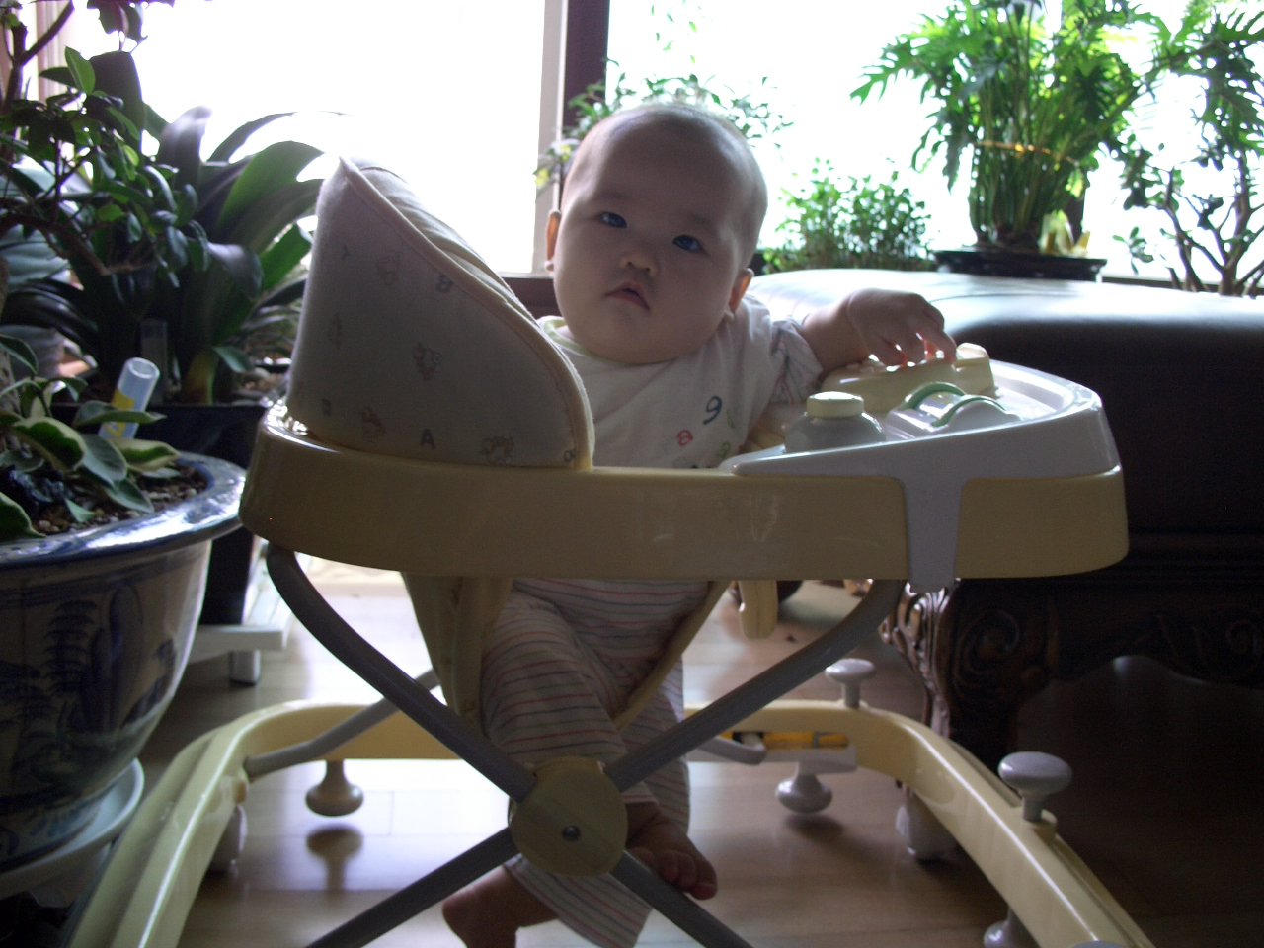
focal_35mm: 33
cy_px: 474
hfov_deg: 55.4
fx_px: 1205
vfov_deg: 42.9
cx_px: 632
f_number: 2.8
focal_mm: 7.1
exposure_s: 1/80
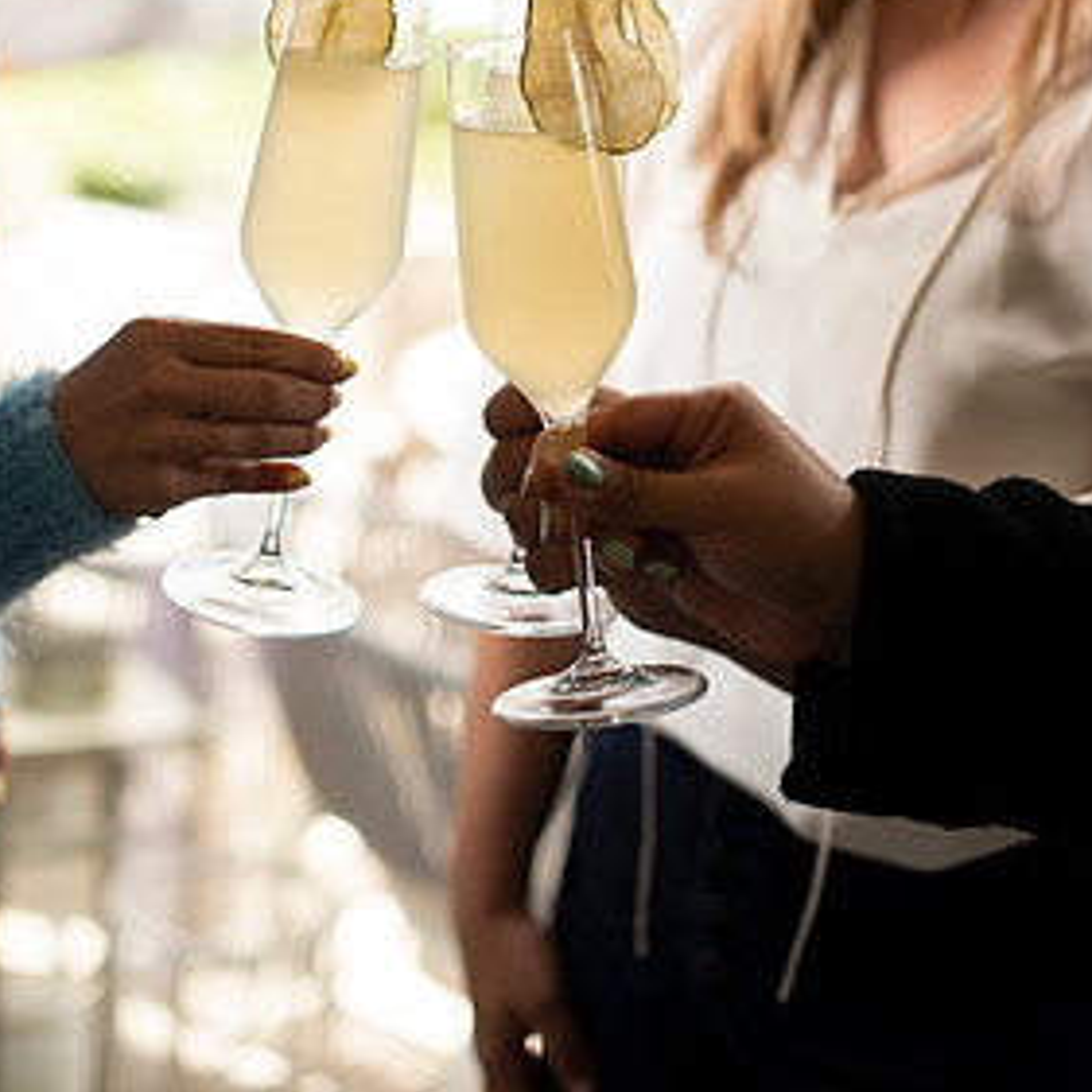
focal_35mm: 68
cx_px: 532
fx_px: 2427
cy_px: 260
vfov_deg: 25.0
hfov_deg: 25.4
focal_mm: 50
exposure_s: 1/200
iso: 200
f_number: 2.2
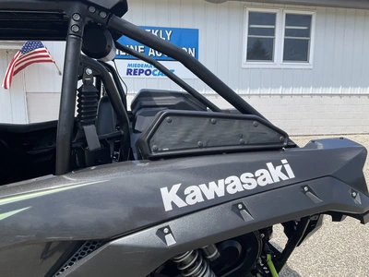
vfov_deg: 48.2
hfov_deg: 61.7
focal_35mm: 29
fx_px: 309
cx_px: 184
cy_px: 138
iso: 25
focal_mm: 3
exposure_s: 1/929
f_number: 1.8
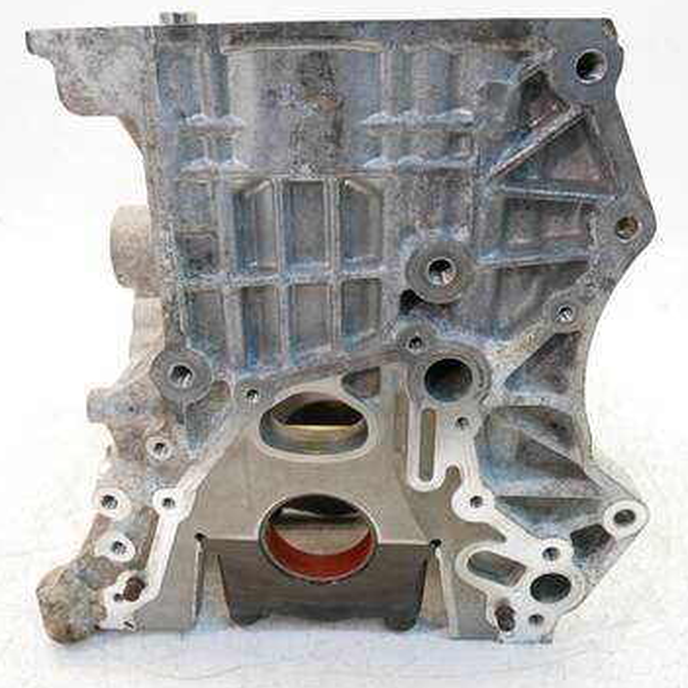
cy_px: 343
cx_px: 335
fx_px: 652
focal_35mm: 29
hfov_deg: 55.6
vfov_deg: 55.6
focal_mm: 12
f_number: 3.5
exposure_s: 1/60
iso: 800
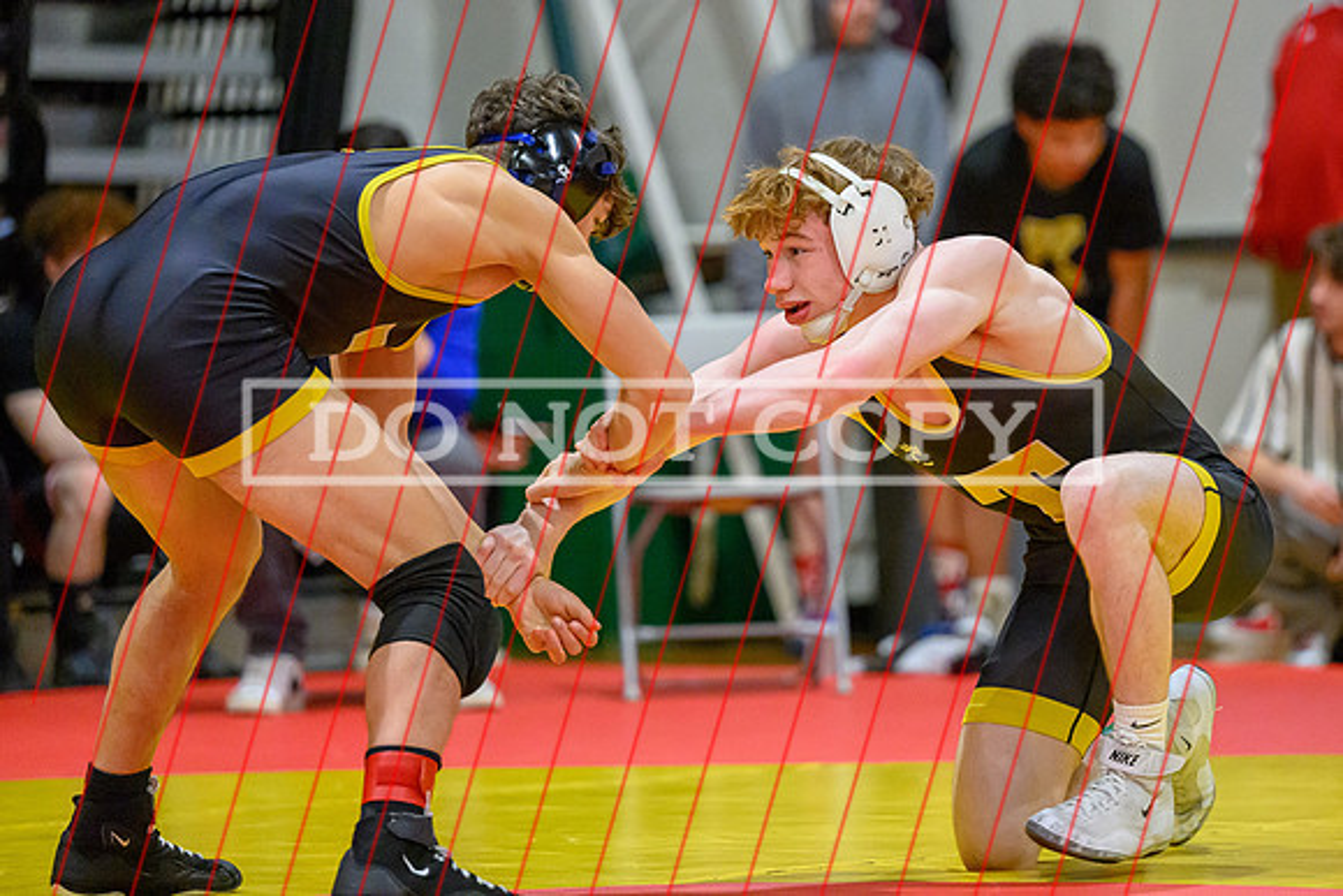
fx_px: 7658
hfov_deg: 10.0
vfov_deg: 6.7
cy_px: 321
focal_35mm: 205
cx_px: 817
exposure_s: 1/800
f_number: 2.8
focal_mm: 160
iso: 10000
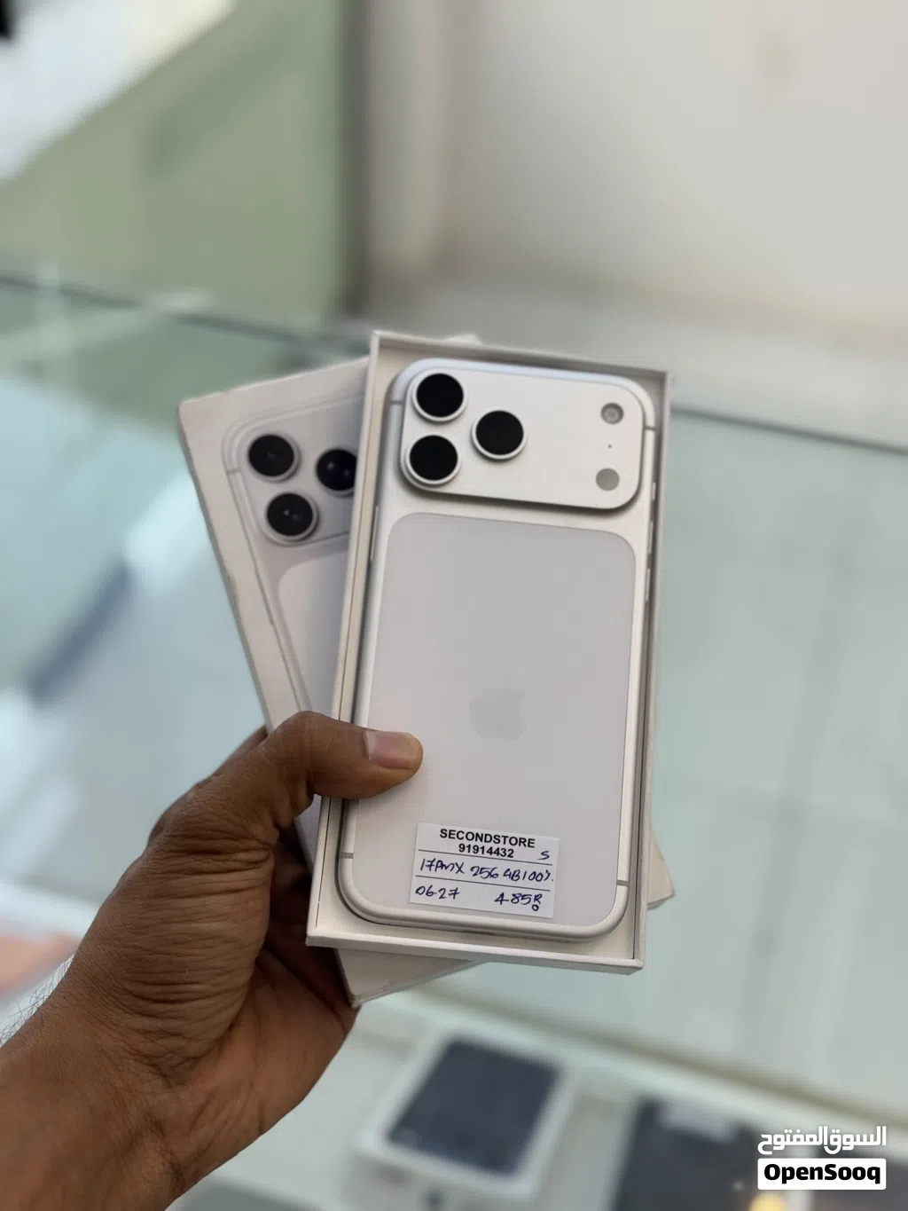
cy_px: 606
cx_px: 454
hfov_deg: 30.3
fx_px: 1678
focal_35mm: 48
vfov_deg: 39.7
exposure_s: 1/756
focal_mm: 6.76
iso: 64
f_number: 1.78
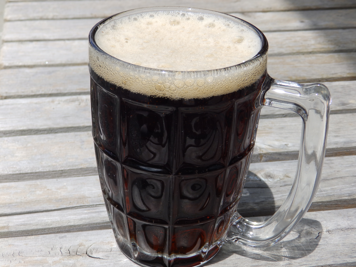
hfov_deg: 36.2
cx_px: 178
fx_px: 545
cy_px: 134
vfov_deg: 27.5
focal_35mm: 53
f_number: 4.4
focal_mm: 9.6
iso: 80
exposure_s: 1/400
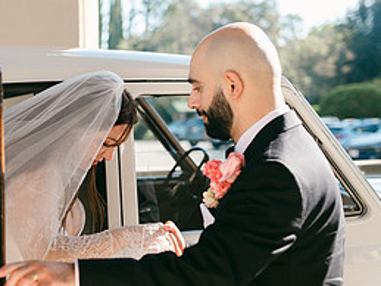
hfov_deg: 23.3
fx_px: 869
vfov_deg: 18.6
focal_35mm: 79
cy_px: 188
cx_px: -35
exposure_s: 1/500
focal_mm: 35
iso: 64
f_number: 2
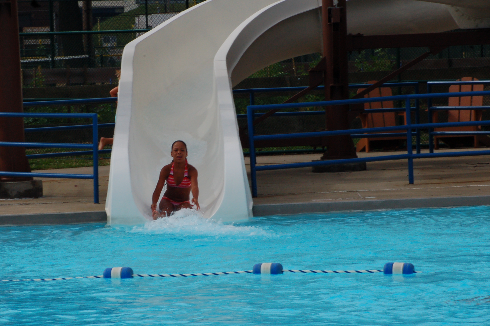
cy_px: 186
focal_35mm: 266
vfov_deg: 5.2
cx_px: 192
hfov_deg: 7.8
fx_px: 3613
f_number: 25
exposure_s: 1/200
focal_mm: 135
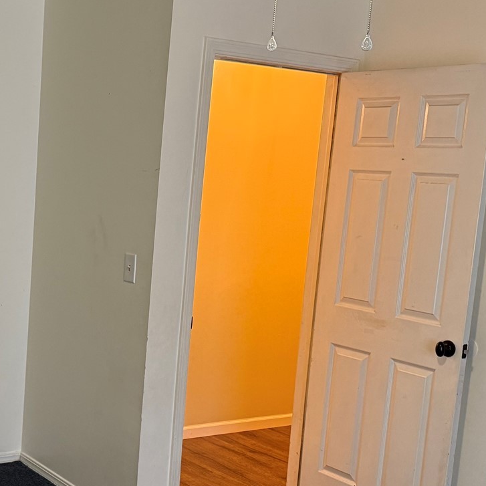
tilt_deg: -8.2
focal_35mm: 56
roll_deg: -3.5
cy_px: 285
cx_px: 75
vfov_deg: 30.5
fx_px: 890
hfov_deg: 29.6
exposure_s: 1/60
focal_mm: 6.76
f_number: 1.78
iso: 320
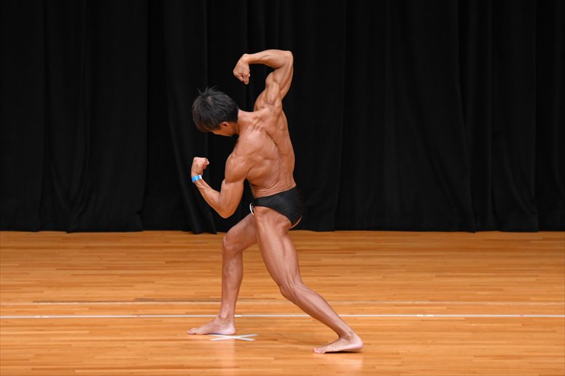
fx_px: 4471
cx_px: 282
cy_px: 188
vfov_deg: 4.8
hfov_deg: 7.2
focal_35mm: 285
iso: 3200
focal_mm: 190
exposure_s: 1/400
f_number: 5.6
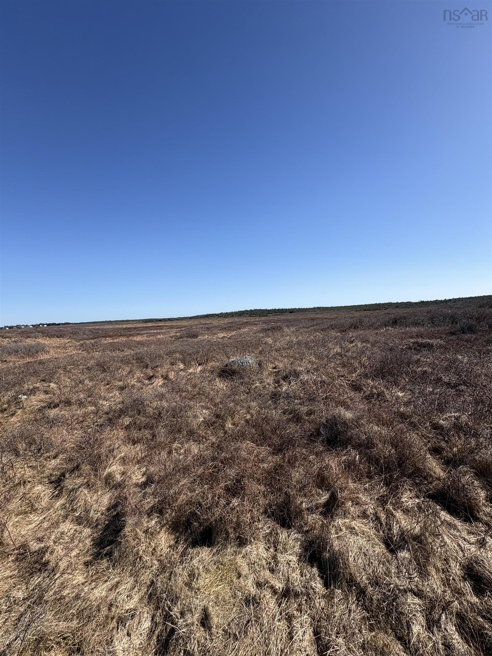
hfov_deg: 85.7
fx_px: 265
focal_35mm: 14
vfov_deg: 102.1
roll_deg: +3.2
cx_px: 246
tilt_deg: -0.8
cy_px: 328
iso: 50
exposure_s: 1/2208
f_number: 2.2
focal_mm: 2.22
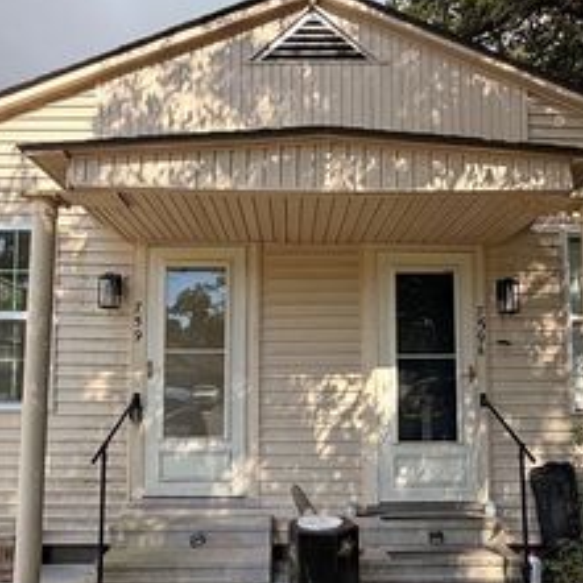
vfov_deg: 56.9
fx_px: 534
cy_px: 350
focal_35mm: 28
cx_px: 301
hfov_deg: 57.3
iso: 40
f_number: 2.2
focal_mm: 2.22
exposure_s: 1/602
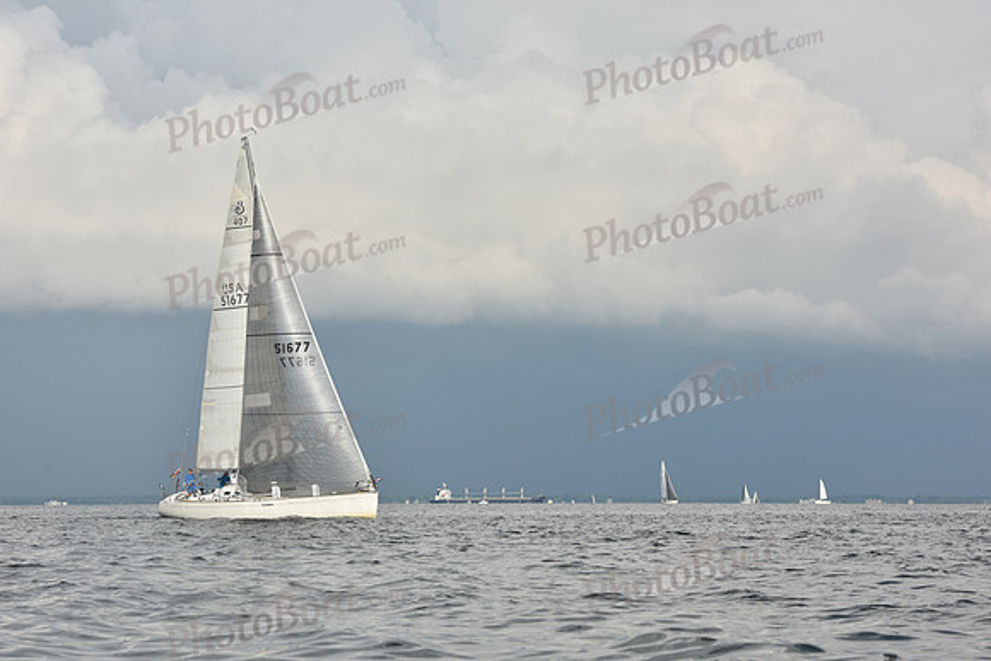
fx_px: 2753
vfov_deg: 13.7
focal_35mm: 100
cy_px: 330
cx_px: 496
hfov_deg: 20.4
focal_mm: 100
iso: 250
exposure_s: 1/1250
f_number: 9
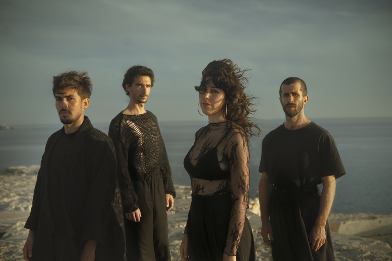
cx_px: 196
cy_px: 130
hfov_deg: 39.6
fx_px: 545
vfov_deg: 27.0
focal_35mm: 50
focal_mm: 50
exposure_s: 1/500
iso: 100
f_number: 3.2
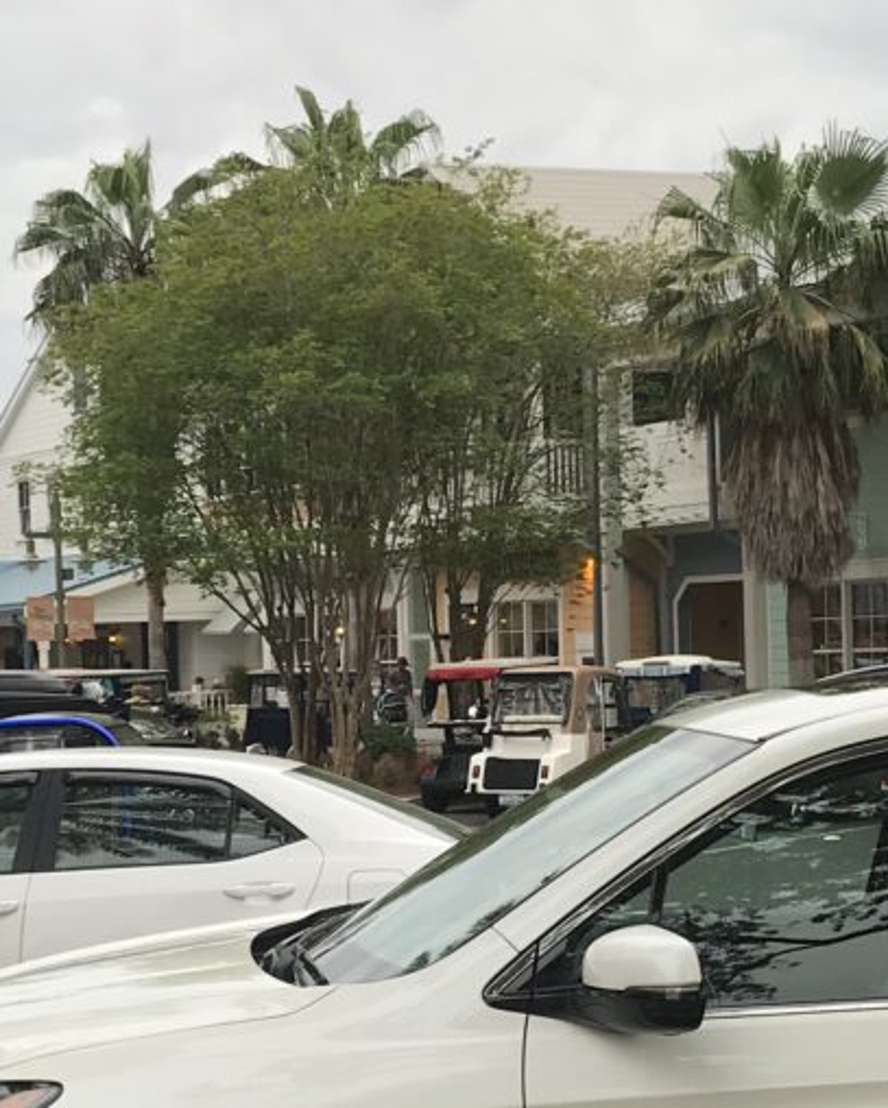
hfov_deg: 17.8
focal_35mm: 86
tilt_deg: -3.6
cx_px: 297
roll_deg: +2.1
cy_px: 759
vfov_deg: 22.1
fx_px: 2823
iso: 20
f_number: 1.8
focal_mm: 3.99
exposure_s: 1/251
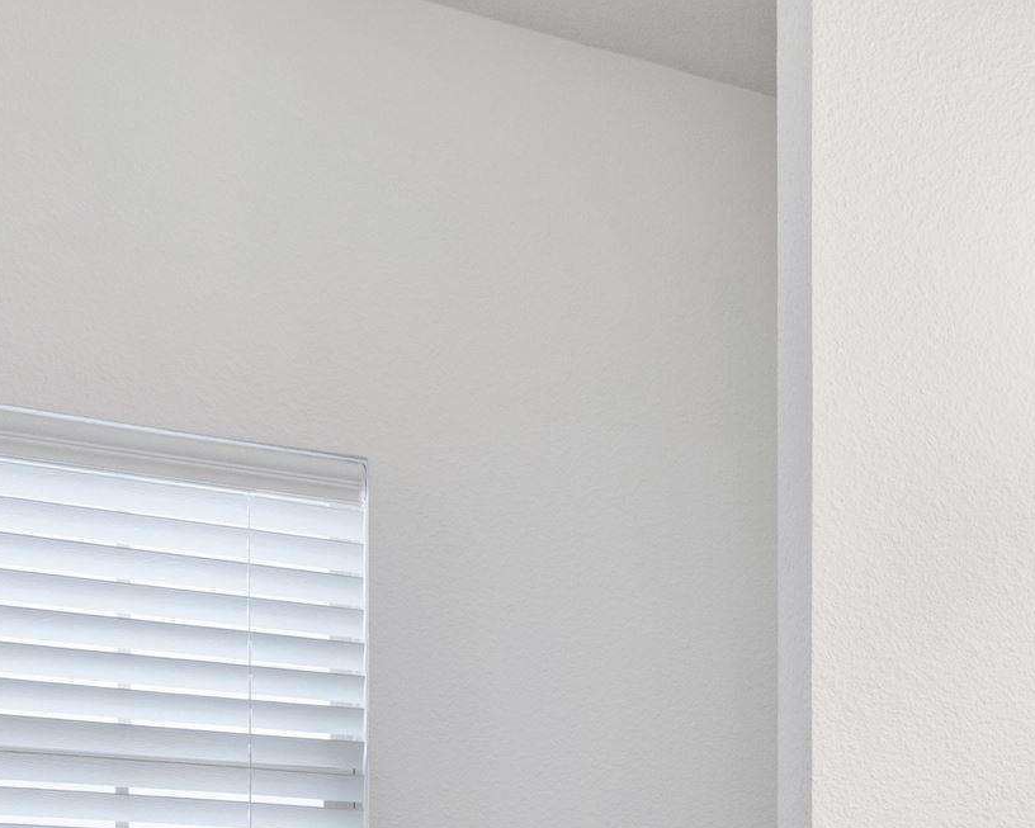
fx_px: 1678
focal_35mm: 55
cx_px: 1372
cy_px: 1013
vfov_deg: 24.8
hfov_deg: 27.9
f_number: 11
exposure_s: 1/6
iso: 400
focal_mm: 15.5
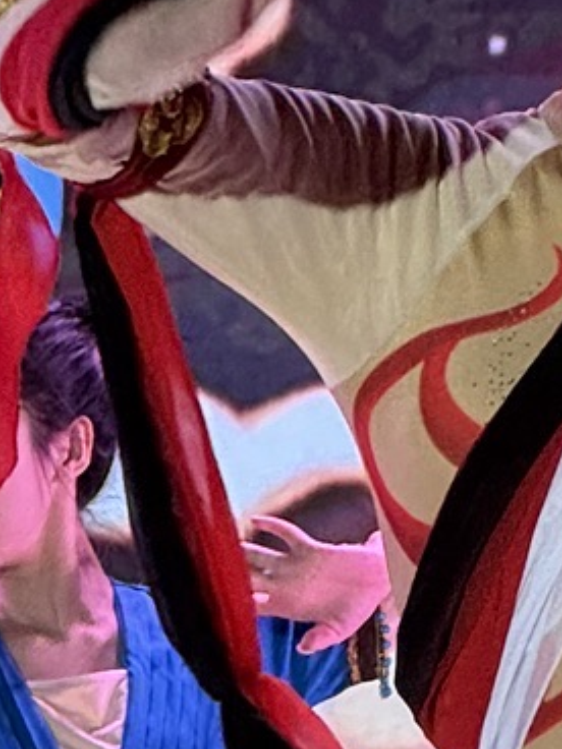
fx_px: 9070
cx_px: 1250
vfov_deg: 4.7
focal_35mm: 419
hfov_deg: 3.5
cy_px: 104
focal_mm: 9
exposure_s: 1/99
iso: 160
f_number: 2.8
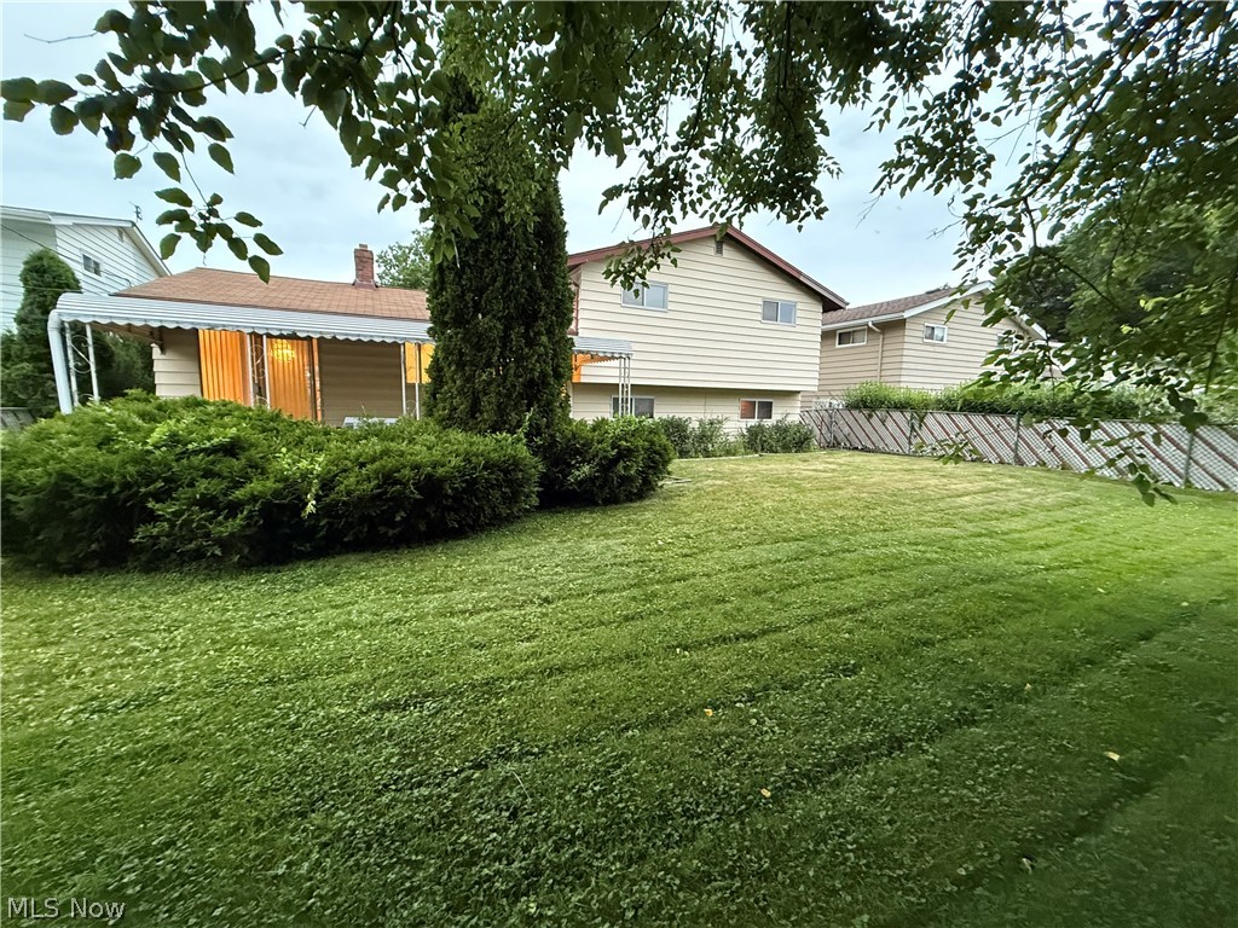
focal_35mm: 14
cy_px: 464
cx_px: 619
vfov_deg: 85.7
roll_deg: -1.4
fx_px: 501
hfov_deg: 102.1
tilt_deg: -6.5
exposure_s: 1/60
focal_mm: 2.22
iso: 800
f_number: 2.2
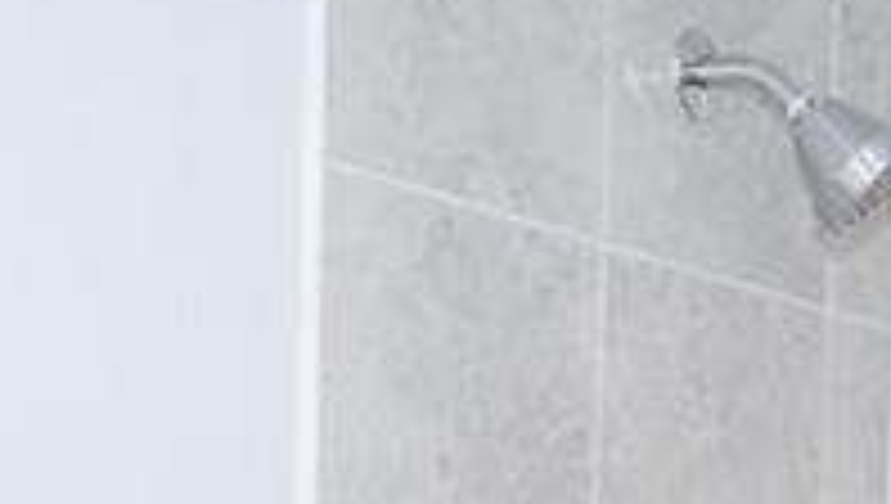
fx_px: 3454
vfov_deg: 7.6
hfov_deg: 14.6
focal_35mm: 146
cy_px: 1323
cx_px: 711
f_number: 4
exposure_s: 1/60
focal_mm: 18
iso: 500
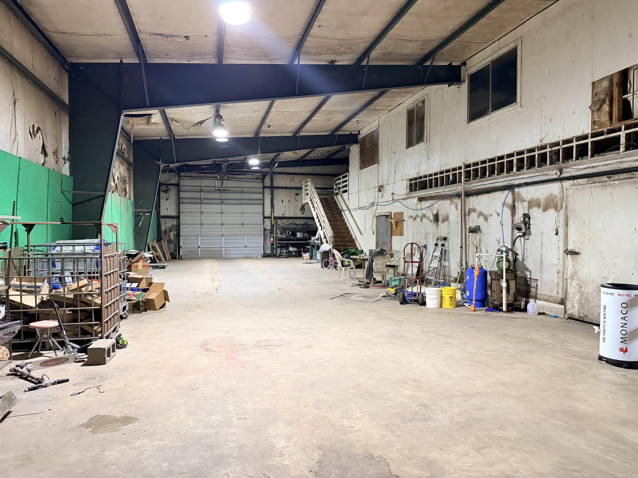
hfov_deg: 71.6
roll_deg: +0.4
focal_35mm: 24
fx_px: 442
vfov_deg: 56.8
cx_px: 319
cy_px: 239
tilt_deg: -1.6
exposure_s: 1/30
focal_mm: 6.76
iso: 1250
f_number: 1.78
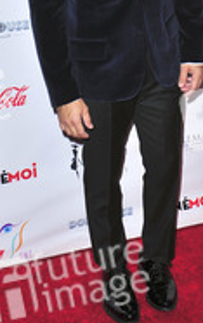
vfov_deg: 28.0
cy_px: 23
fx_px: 617
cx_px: 112
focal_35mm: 70
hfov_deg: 18.7
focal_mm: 32
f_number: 5.6
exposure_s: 1/320
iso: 500
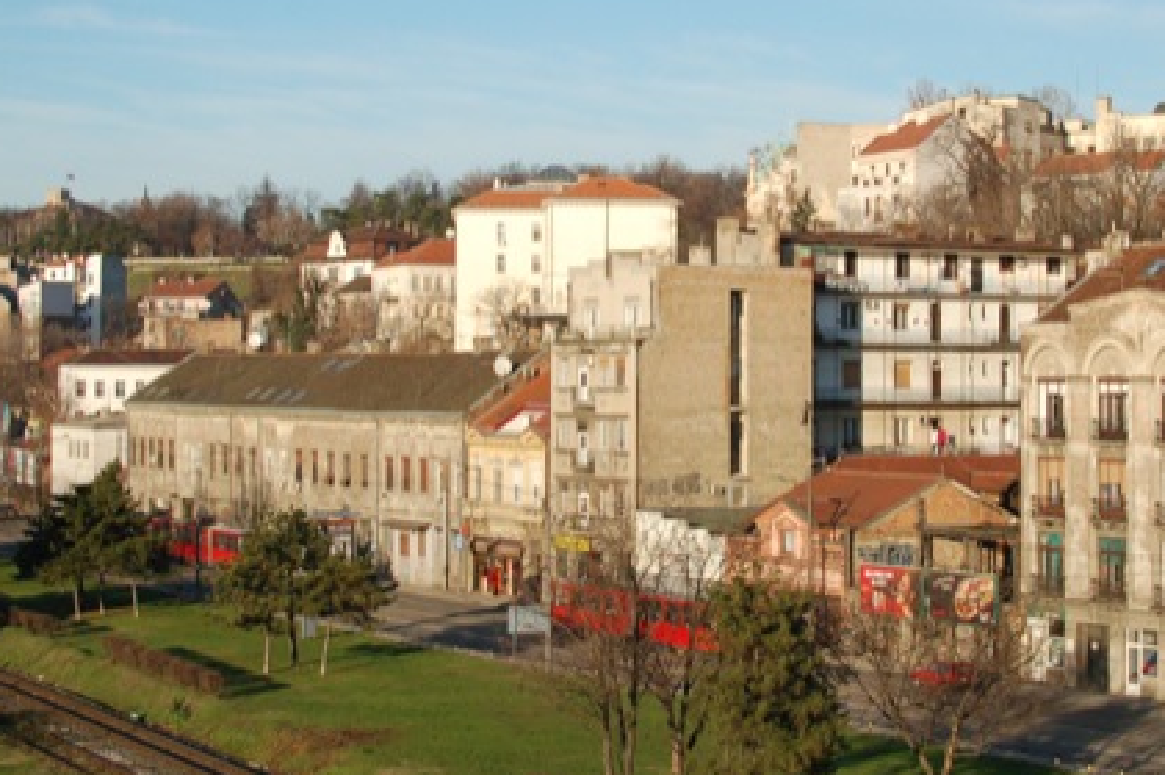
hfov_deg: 25.5
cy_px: 342
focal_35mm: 80
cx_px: 600
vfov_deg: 17.1
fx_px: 2579
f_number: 10
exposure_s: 1/400
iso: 400
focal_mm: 35
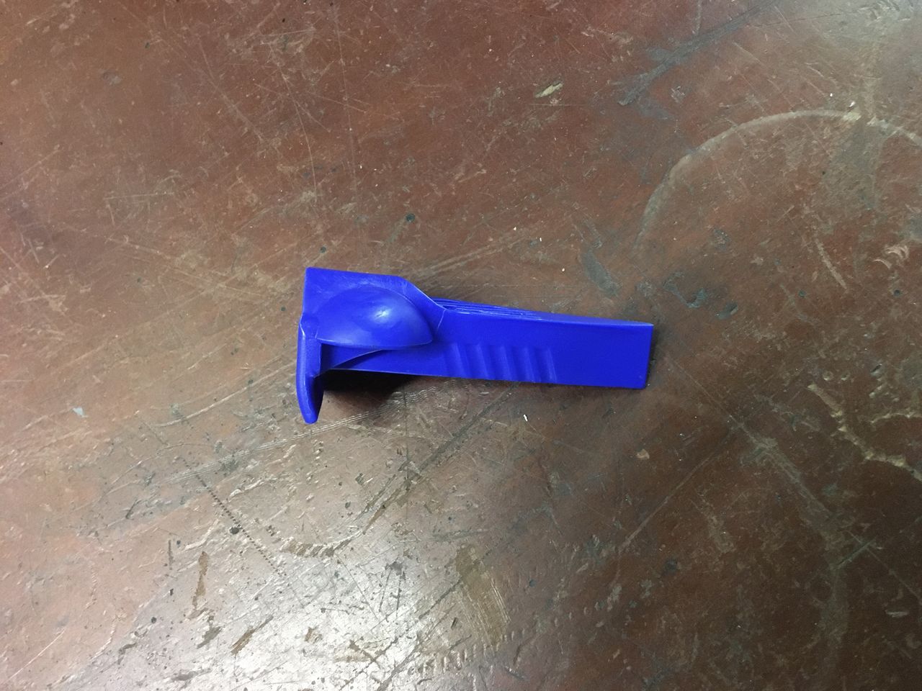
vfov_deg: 48.2
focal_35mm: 29
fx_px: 772
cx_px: 461
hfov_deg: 61.7
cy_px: 346
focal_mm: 4.15
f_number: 2.2
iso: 320
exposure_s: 1/17
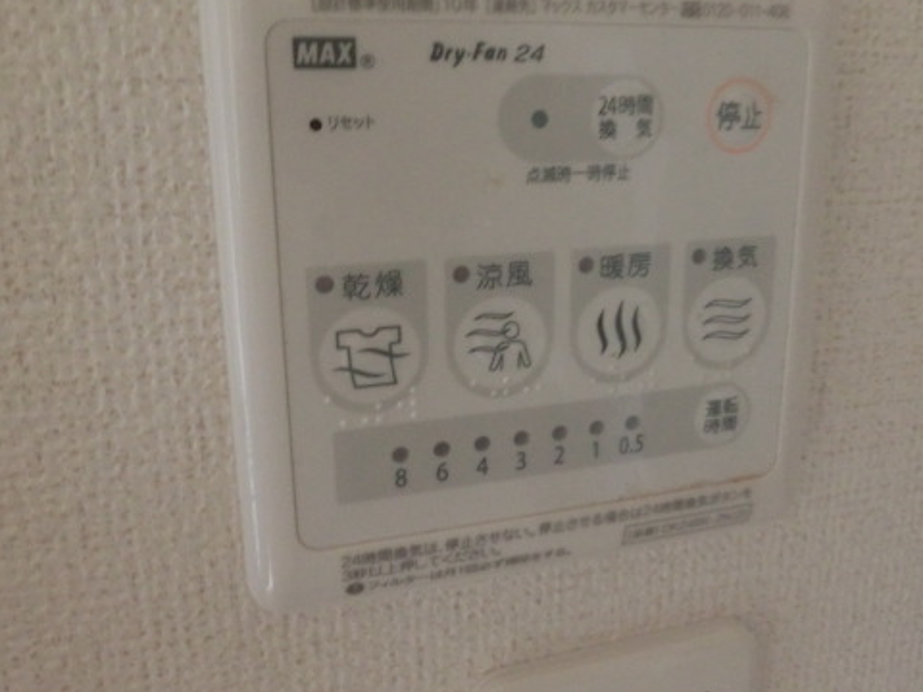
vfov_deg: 43.9
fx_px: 853
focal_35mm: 32
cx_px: 521
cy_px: 267
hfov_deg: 56.6
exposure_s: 1/15
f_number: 3
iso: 800
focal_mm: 4.24
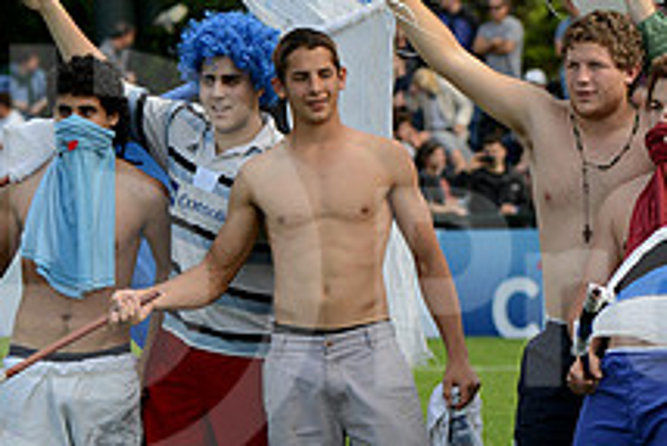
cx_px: 626
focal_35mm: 276
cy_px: 279
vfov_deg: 5.0
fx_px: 5117
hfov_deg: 7.4
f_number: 2.8
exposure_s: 1/1000
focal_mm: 102
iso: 250
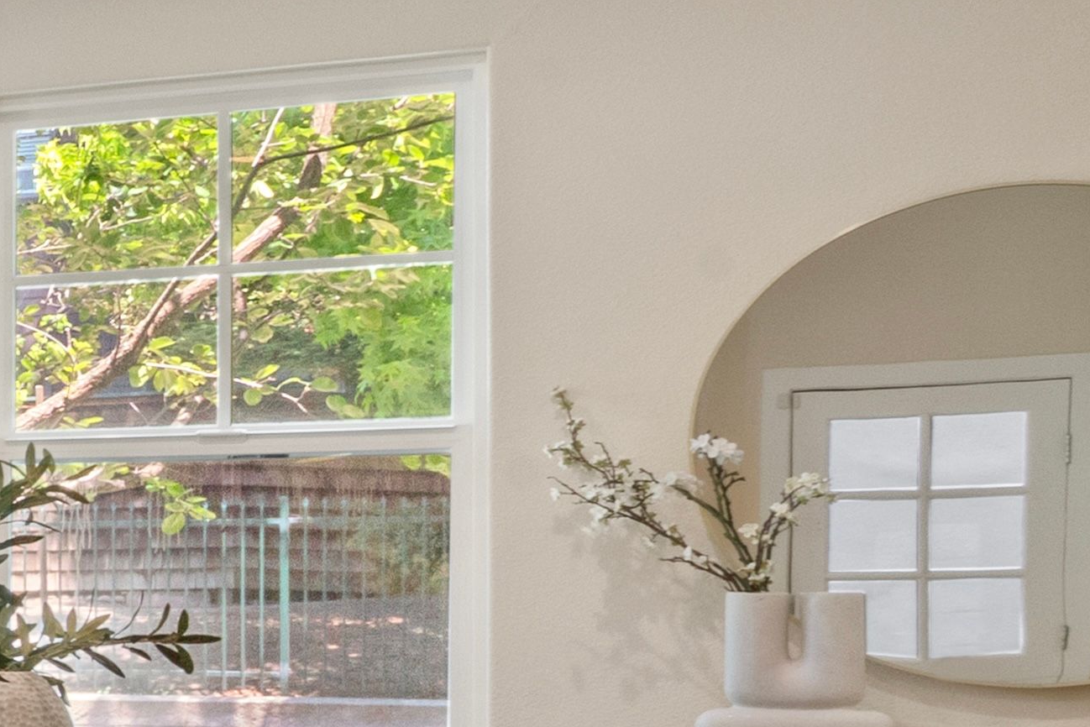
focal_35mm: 98
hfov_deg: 12.7
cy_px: 609
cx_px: -1866
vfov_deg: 13.9
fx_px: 2968
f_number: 16
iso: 400
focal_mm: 16
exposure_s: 1/2
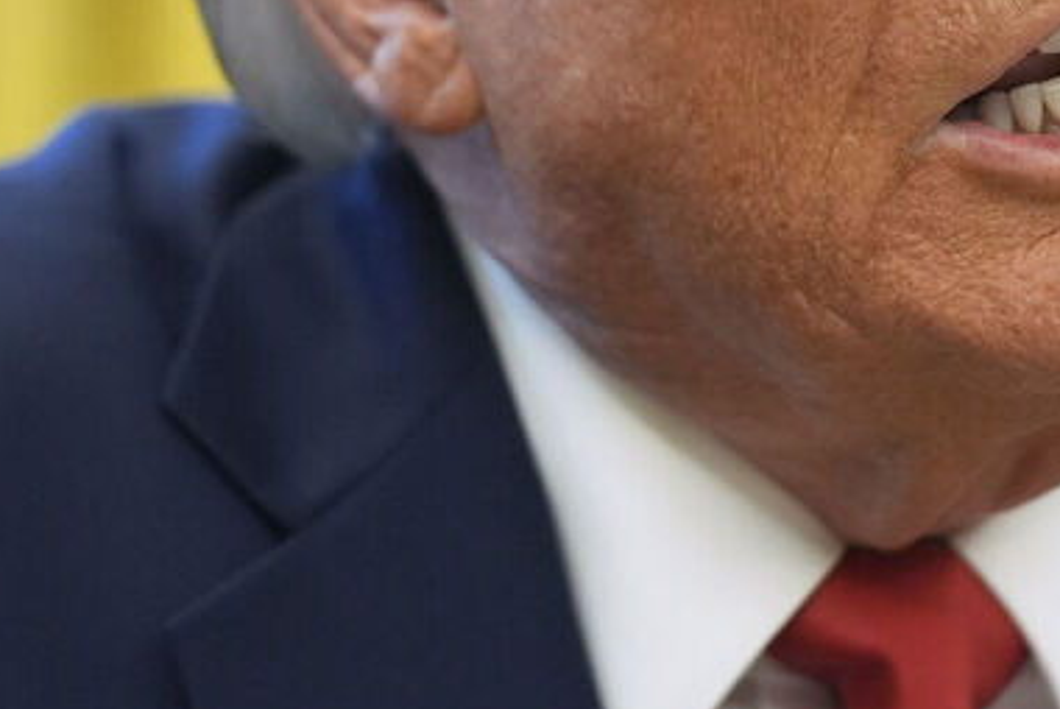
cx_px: 736
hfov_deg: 5.3
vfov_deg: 3.6
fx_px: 11344
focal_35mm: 385
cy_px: 14
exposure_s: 1/500
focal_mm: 122
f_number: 2.8
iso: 2000
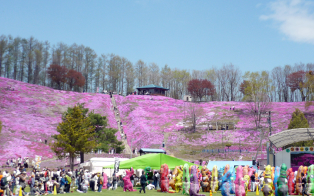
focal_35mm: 60
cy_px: 84
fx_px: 513
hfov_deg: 34.0
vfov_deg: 21.6
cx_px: 161
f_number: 9
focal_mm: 7.8
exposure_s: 1/125
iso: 100
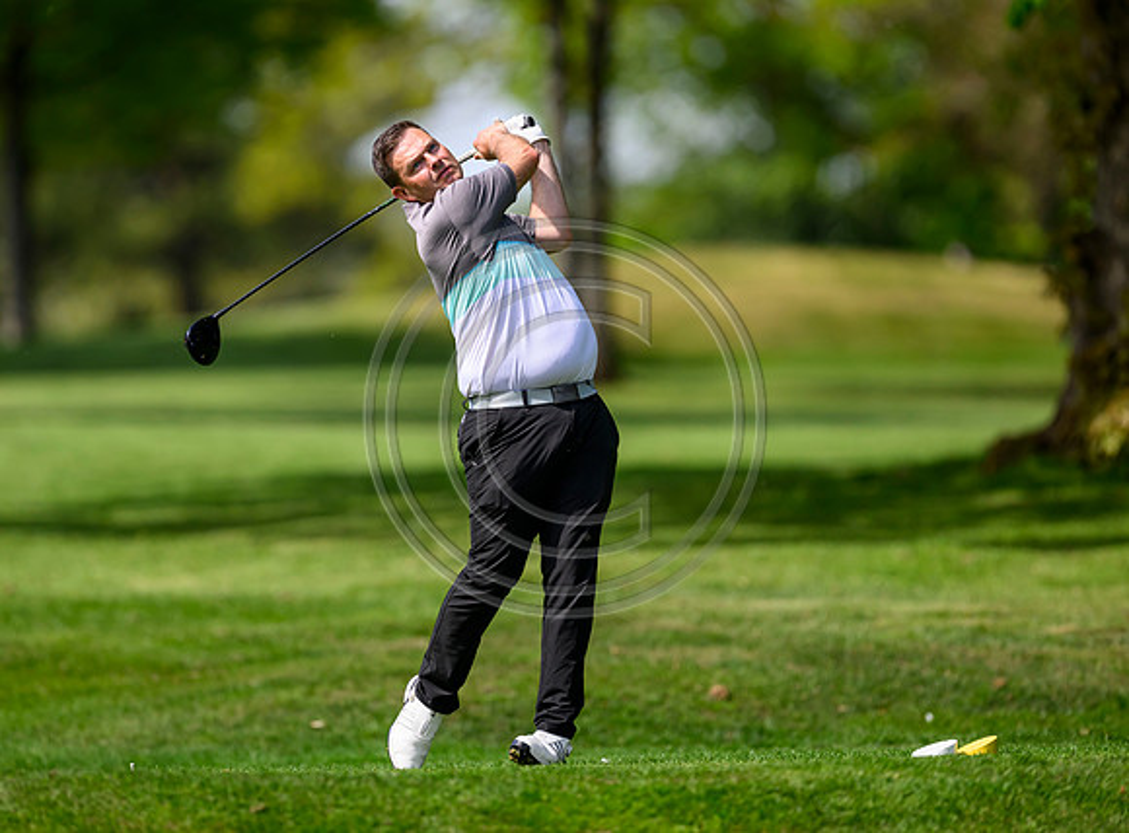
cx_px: 469
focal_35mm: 452
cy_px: 394
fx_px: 14655
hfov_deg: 4.4
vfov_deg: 3.3
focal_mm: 400
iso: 500
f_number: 3.5
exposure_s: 1/4000
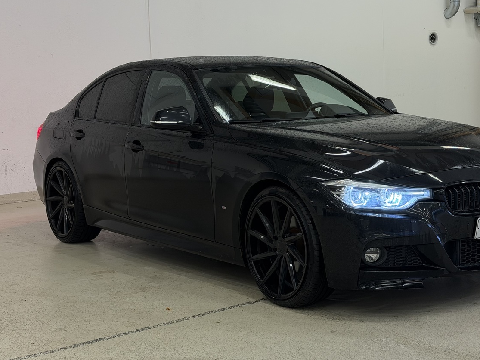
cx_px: 302
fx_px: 860
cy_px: 146
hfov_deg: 31.1
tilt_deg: -4.4
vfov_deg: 23.6
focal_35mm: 62
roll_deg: +1.7
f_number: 1.78
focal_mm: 6.76
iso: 64
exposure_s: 1/50
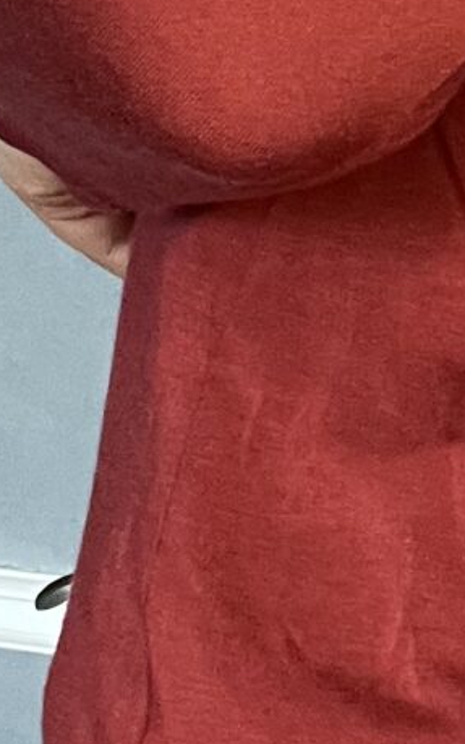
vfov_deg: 14.5
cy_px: 53
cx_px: 783
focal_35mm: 142
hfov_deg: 8.9
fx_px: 2878
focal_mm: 2.71
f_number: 2.2
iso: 250
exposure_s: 1/37
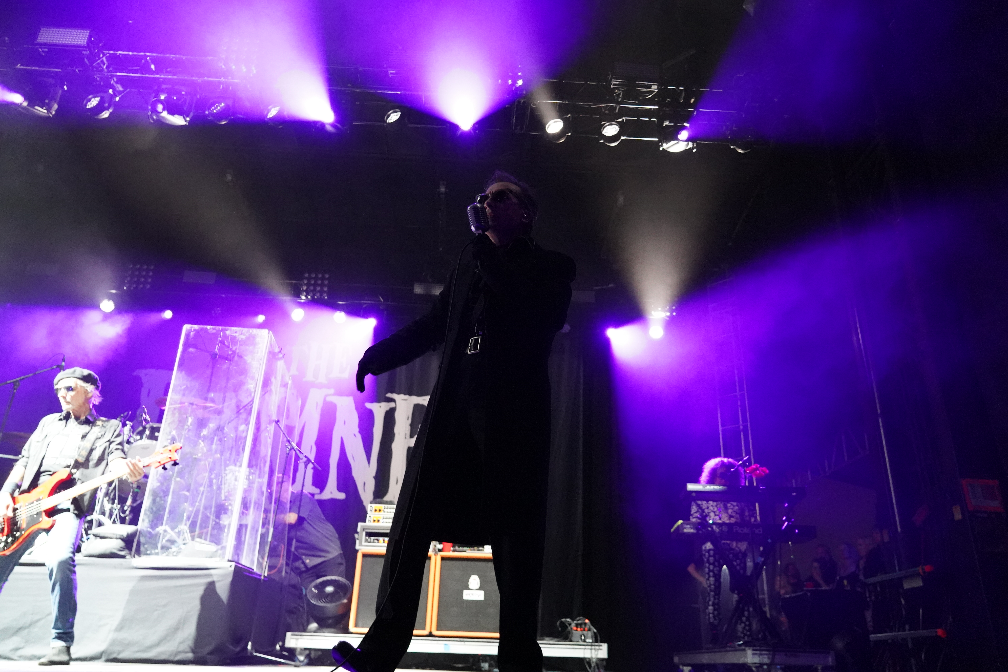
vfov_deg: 49.6
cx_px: 504
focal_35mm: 26
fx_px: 728
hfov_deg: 69.4
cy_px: 336
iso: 12800
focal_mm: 26
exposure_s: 1/160
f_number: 4
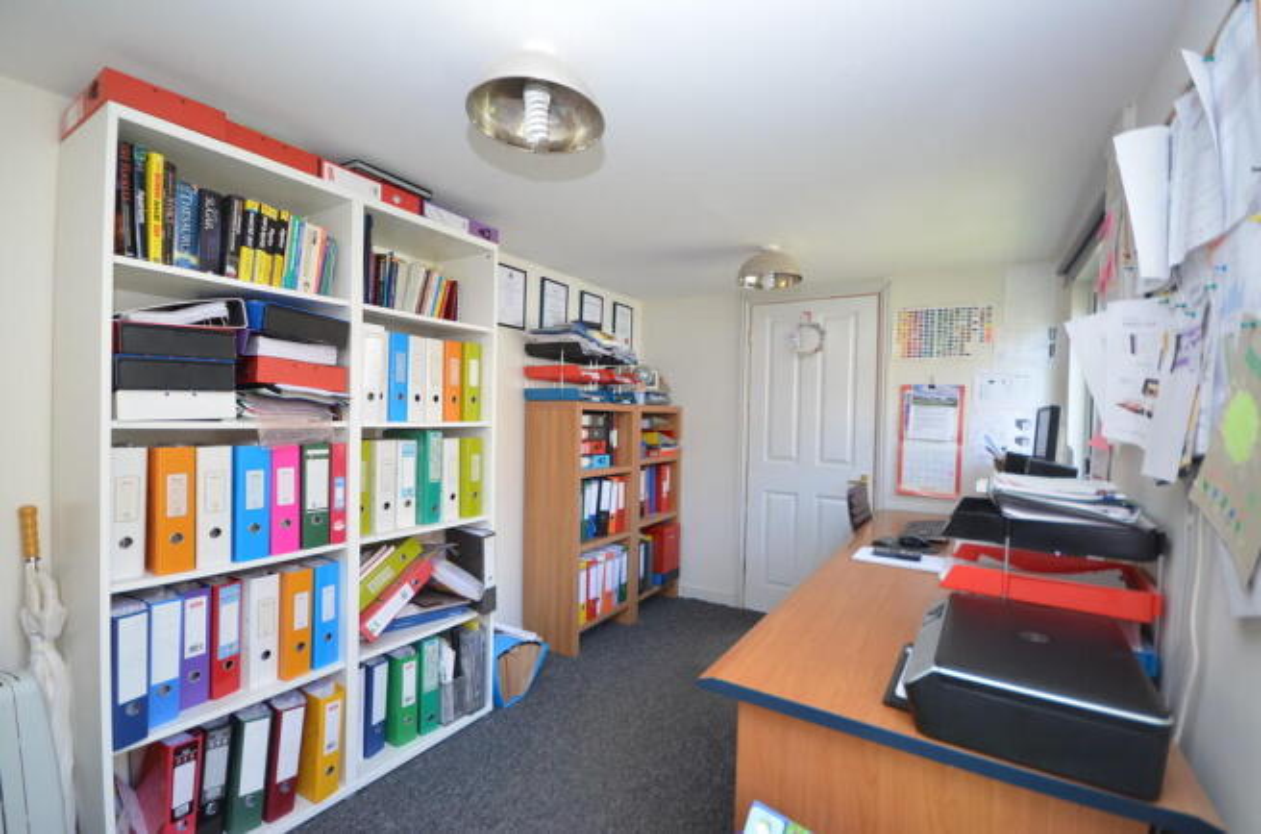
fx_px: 524
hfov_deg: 100.5
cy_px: 417
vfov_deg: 77.0
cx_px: 630
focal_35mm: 15
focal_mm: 10
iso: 450
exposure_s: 1/60
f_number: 4
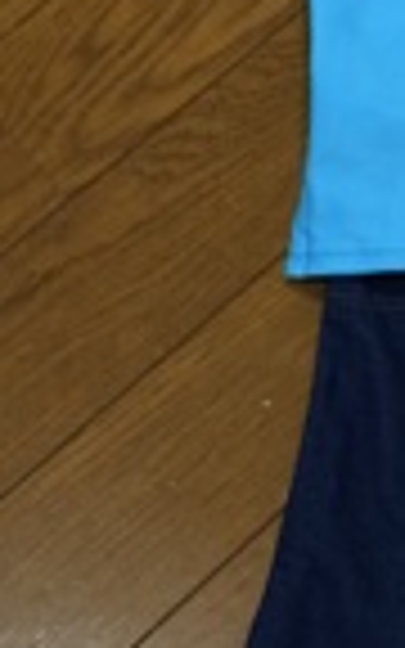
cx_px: 716
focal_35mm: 99
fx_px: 1748
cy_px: 184
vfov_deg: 20.9
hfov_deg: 12.2
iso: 100
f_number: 2.2
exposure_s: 1/33
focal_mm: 4.12
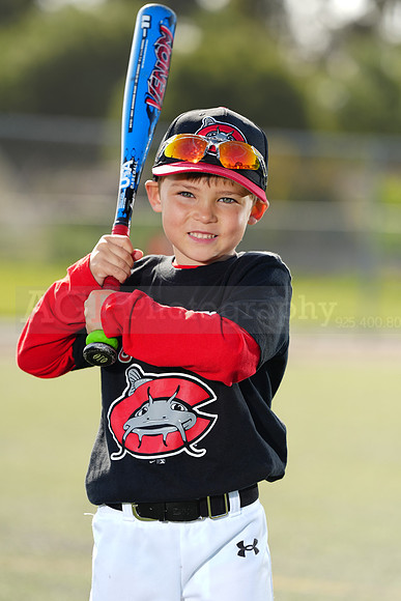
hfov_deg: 6.9
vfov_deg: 10.3
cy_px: 300
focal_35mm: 200
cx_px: 200
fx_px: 3339
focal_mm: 200
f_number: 4.5
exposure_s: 1/250
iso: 64
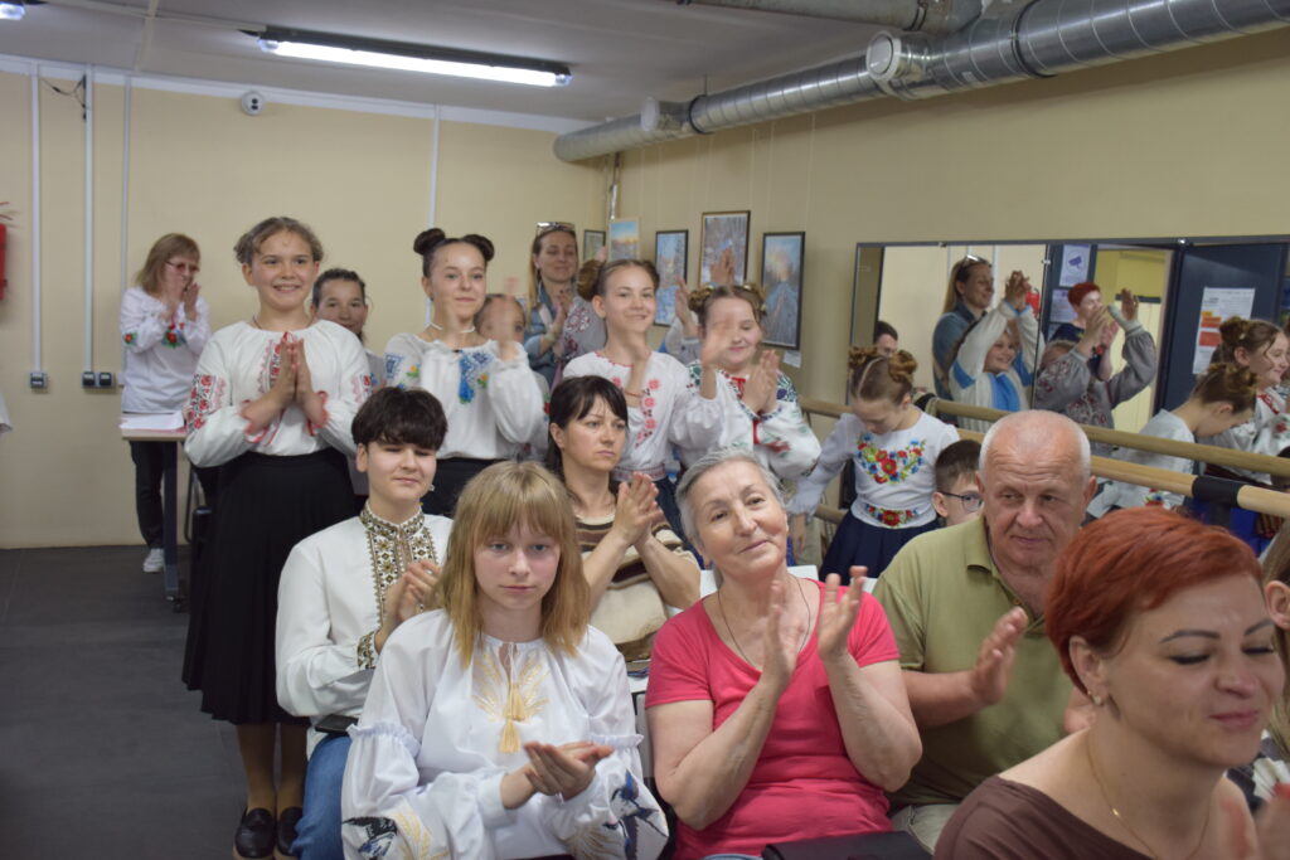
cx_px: 645
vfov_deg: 38.4
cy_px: 430
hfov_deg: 55.1
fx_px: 1236
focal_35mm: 34
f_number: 4
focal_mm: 23
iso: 640
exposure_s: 1/60
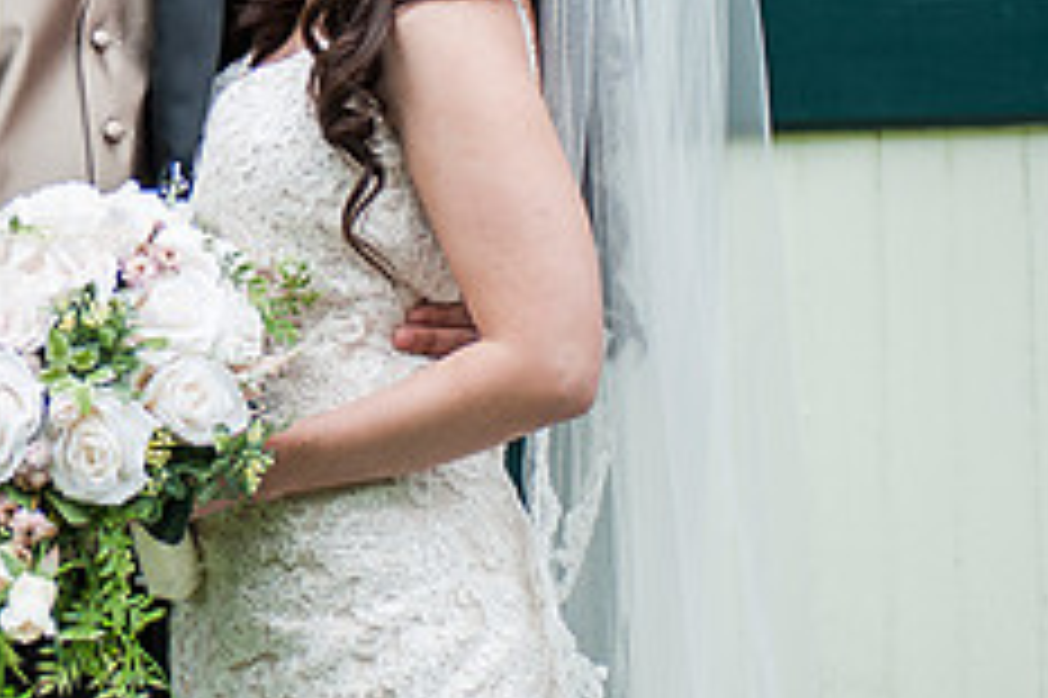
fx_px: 6458
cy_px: 25
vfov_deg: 6.2
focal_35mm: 222
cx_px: -168
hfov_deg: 9.2
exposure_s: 1/800
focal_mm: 86
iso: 200
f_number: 3.2
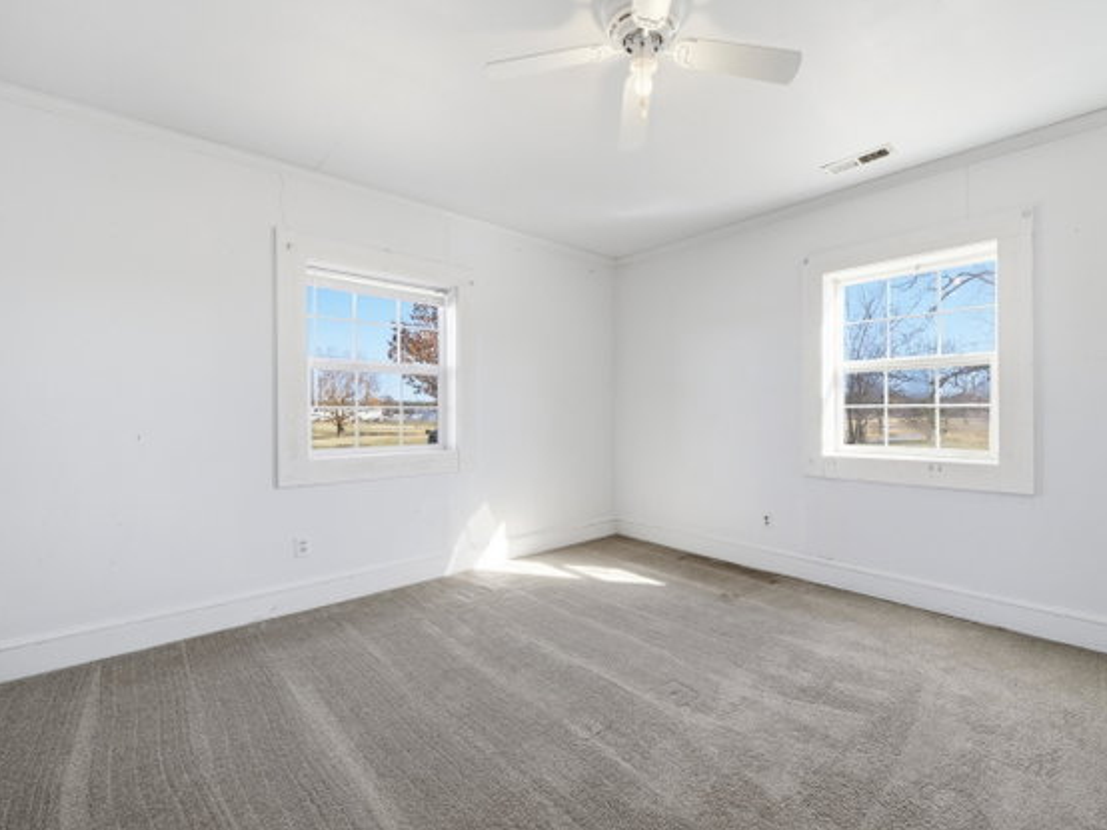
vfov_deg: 81.7
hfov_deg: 97.8
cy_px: 414
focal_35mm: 15
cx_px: 617
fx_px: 479
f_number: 8
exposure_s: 1/320
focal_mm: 12
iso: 250
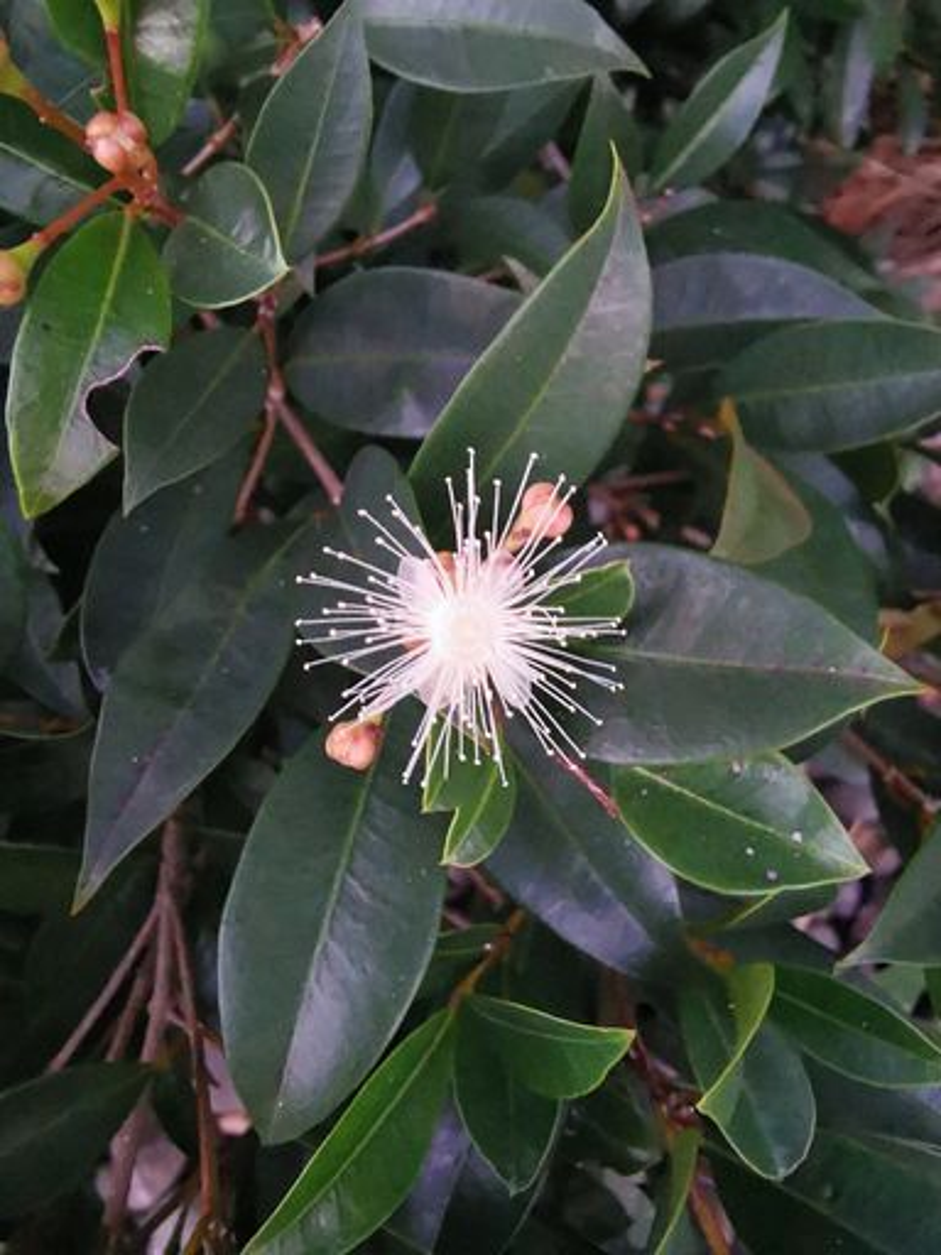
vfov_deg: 65.3
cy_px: 628
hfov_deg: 51.4
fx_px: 979
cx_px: 470
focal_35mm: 27
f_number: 2.2
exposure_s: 1/16.7
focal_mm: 2.35
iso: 1250
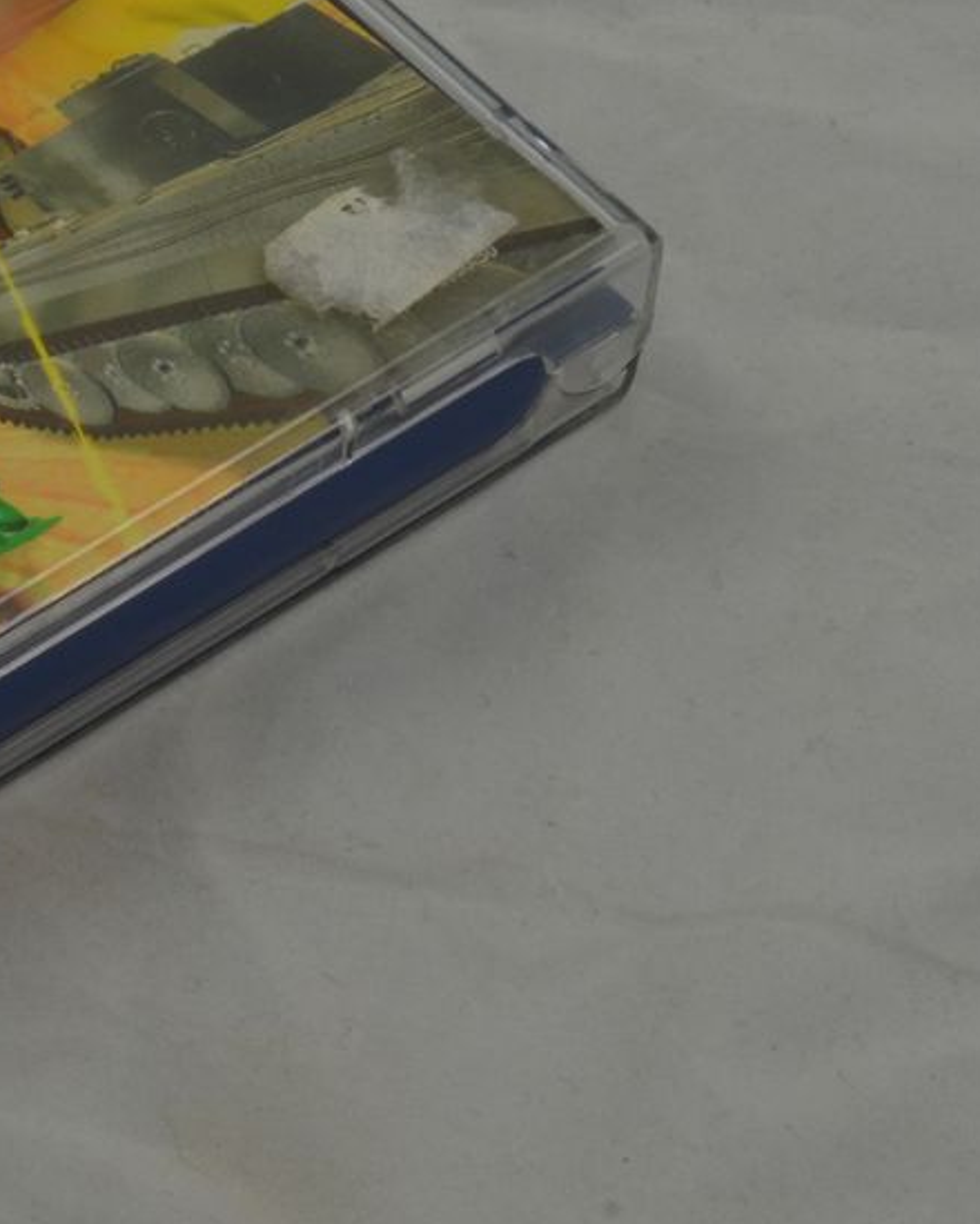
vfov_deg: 10.5
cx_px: -370
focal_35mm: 184
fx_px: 6671
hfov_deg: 8.3
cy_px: 277
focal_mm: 40
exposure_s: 1/3
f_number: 20
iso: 100
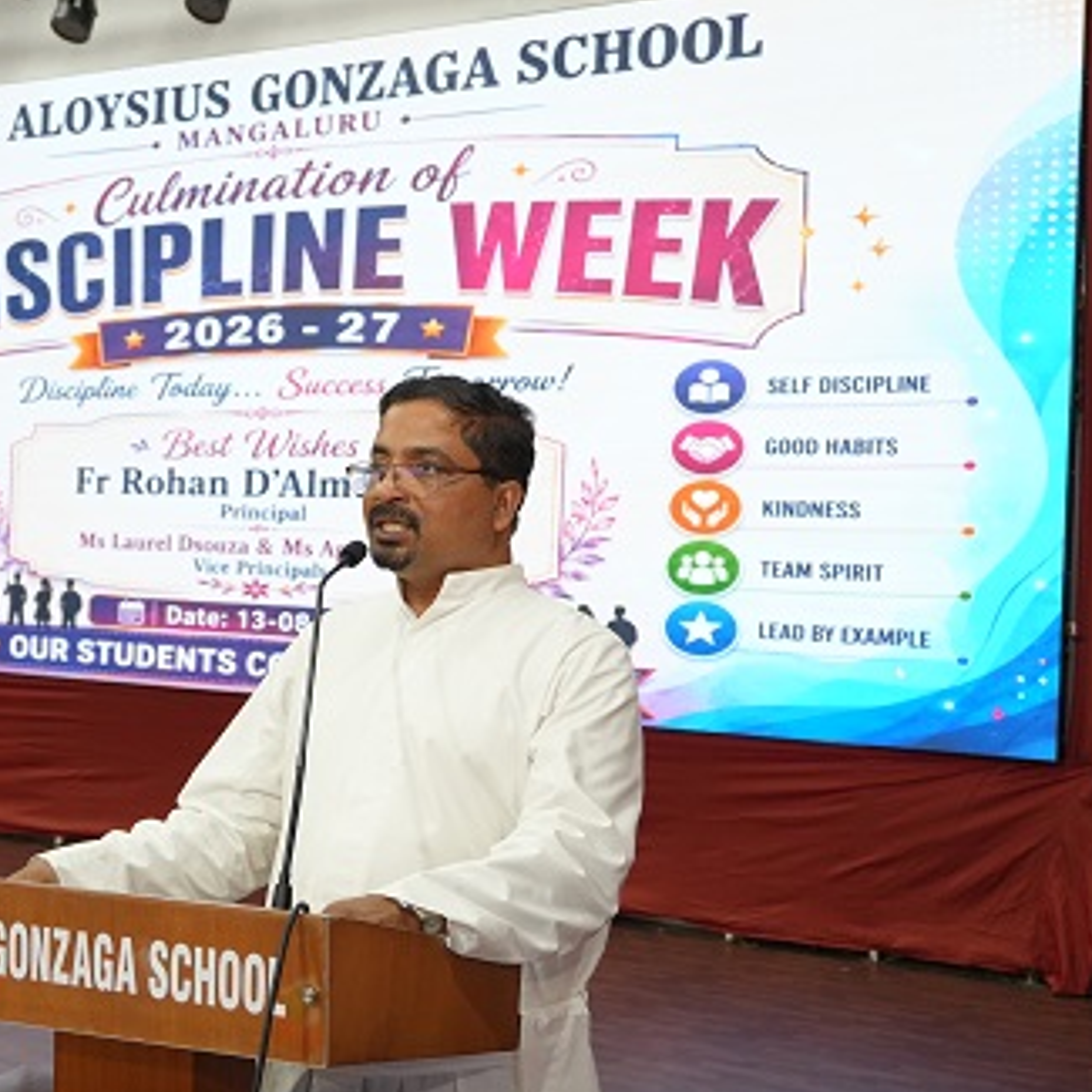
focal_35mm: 51
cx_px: 423
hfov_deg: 33.3
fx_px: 1820
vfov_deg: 33.4
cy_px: 546
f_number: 4.5
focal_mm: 26
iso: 1000
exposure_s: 1/160
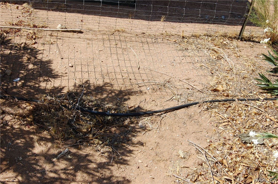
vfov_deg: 34.1
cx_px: 139
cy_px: 92
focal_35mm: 39
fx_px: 301
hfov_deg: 49.6
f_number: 9
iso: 200
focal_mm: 26
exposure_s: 1/320
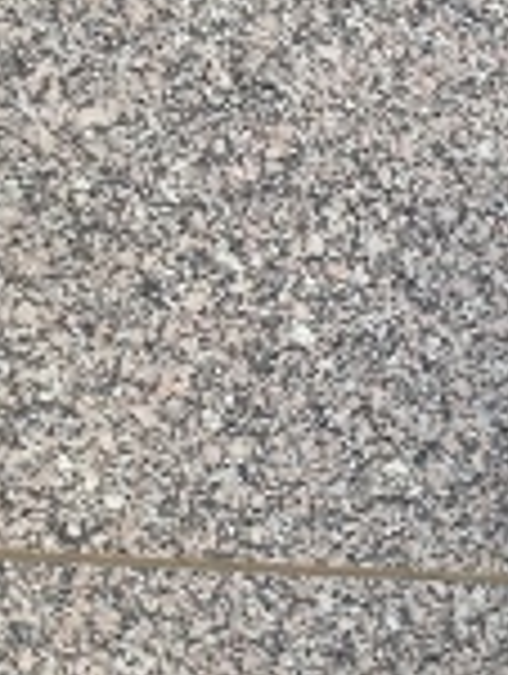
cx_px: 998
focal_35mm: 140
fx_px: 2732
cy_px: 738
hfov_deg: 9.9
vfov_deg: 13.8
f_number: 2.4
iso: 50
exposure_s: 1/174
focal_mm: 4.28
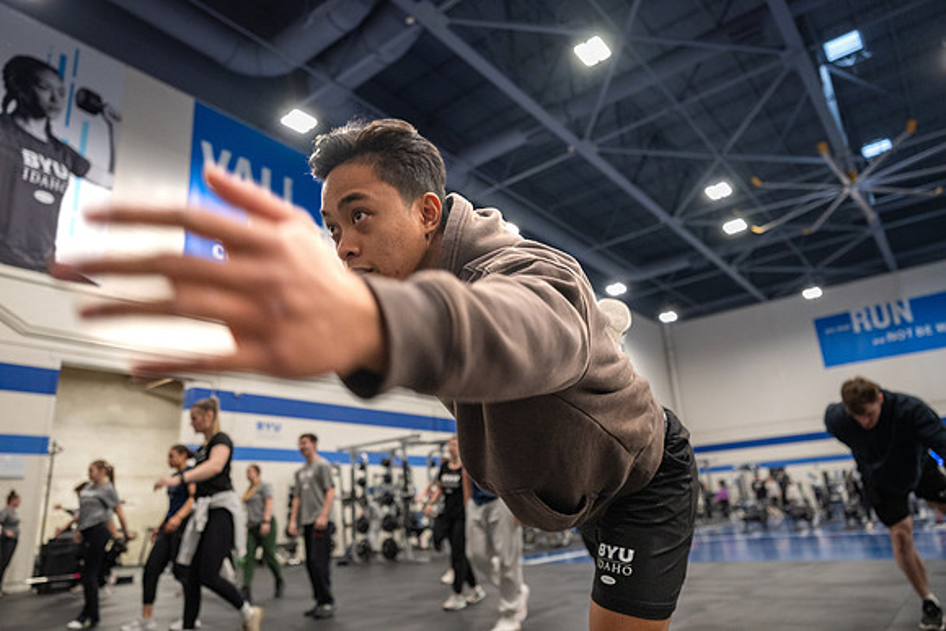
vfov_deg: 53.2
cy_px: 316
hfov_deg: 73.7
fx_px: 631
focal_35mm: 24
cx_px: 473
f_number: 2.8
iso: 1250
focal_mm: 24
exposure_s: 1/125
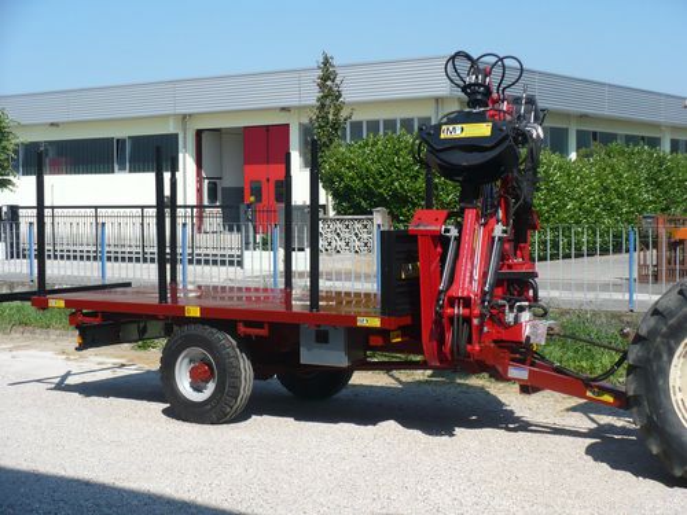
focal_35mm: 60
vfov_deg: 24.4
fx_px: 1191
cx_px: 344
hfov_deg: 32.2
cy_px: 258
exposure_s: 1/1300
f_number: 3.1
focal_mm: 9.9
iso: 100
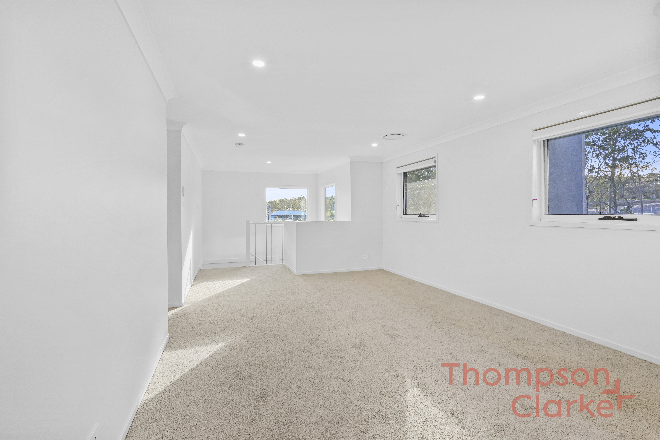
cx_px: 330
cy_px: 220
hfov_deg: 95.0
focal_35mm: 16
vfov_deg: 72.1
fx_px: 302
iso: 1250
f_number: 9
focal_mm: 11
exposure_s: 1/30
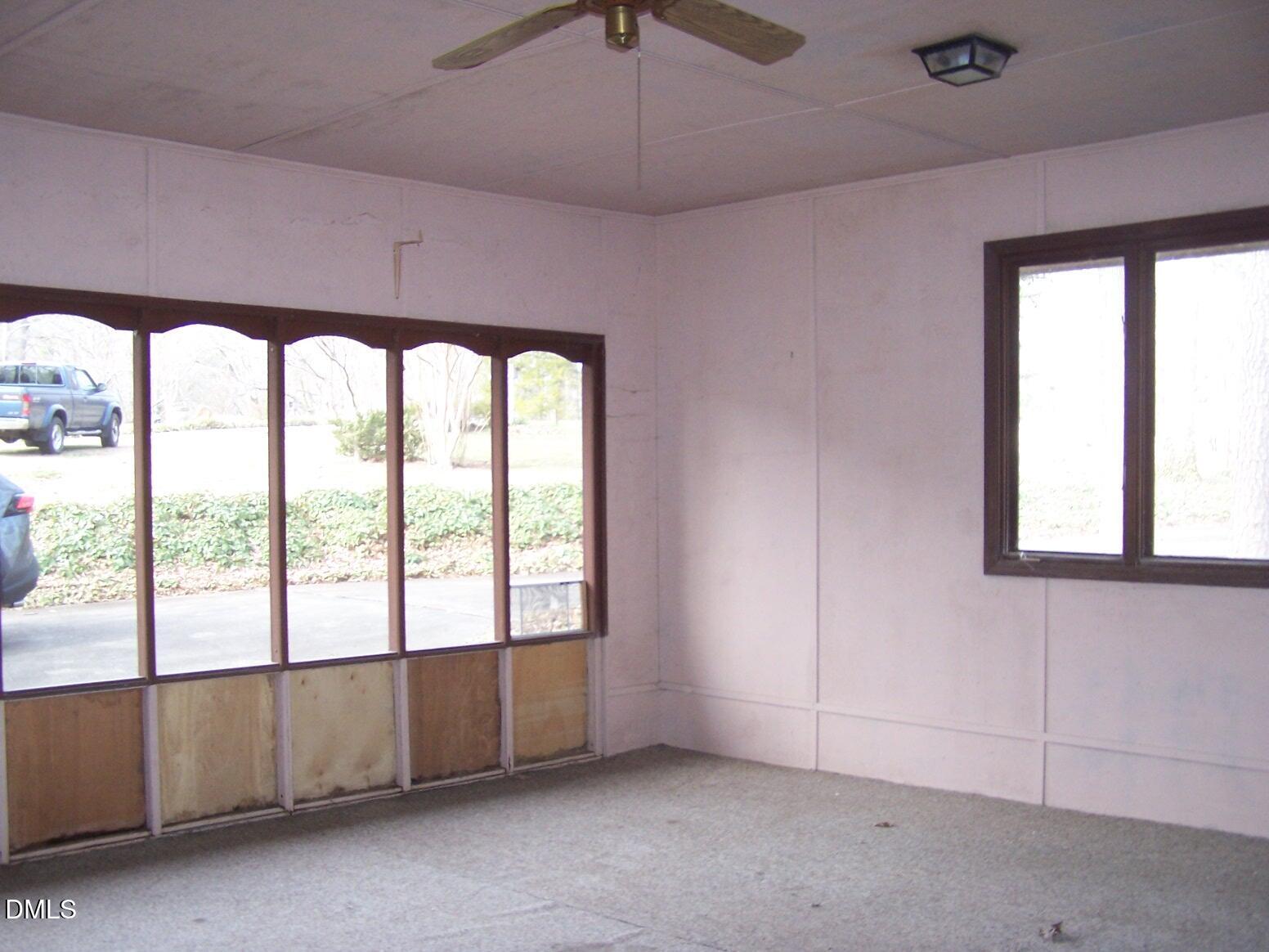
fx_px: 1393
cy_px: 476
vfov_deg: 37.7
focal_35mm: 38
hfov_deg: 49.0
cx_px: 634
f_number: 2.8
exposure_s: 1/60
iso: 140
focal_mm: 6.3
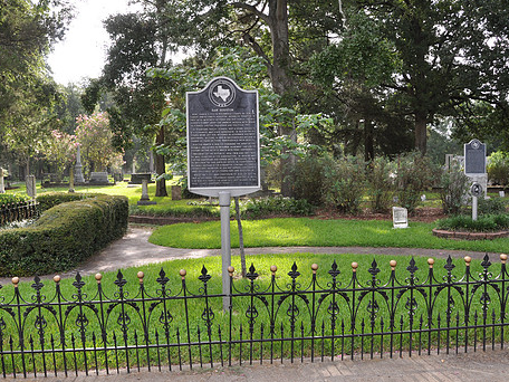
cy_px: 199
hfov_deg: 55.3
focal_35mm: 33
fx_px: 485
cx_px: 236
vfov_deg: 42.9
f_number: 8
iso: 200
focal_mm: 18
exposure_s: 1/60
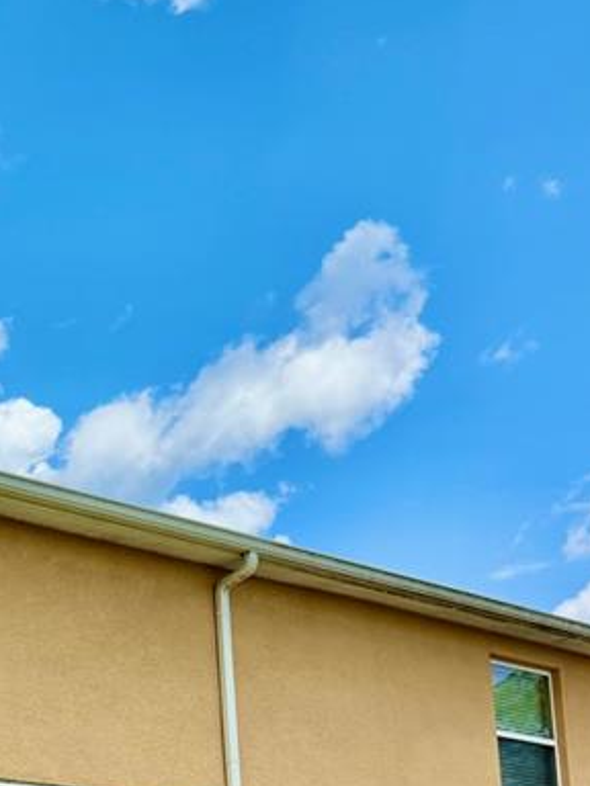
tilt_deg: +7.9
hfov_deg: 17.6
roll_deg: +0.5
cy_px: 825
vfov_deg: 24.5
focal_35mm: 75
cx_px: -297
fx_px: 1704
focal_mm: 6.76
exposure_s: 1/6173
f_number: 1.78
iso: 80
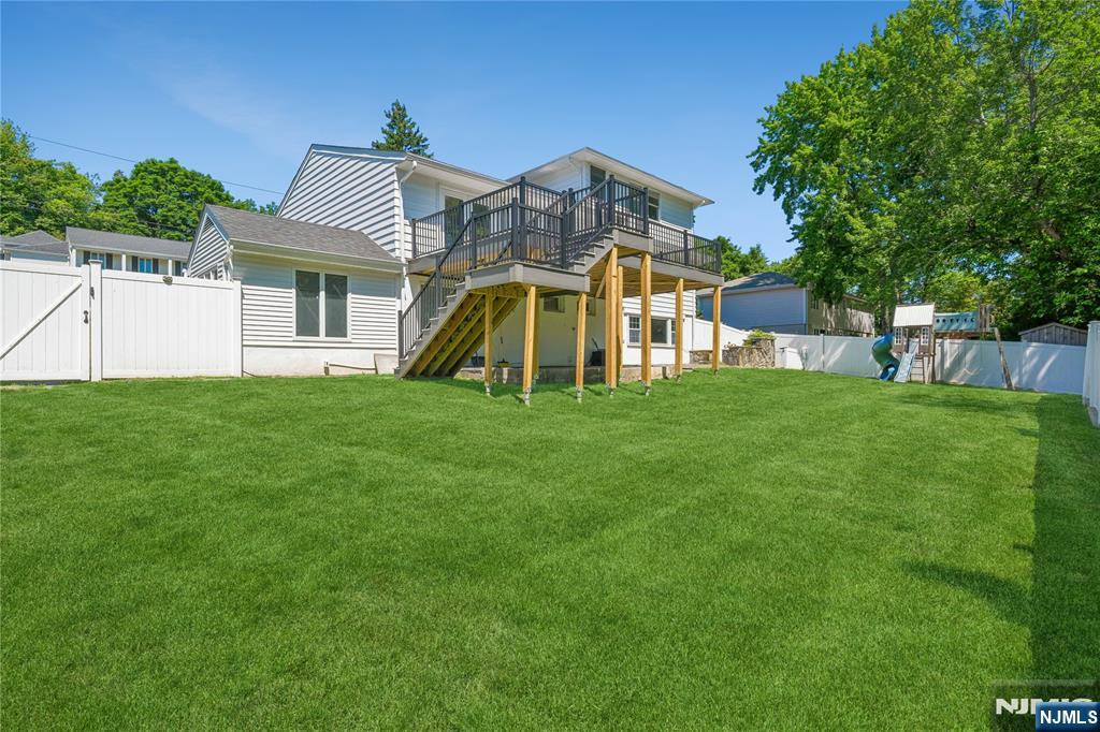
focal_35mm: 17
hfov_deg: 93.3
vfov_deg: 70.4
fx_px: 519
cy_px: 366
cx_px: 550
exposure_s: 1/550
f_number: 5.6
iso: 160
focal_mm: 11.2
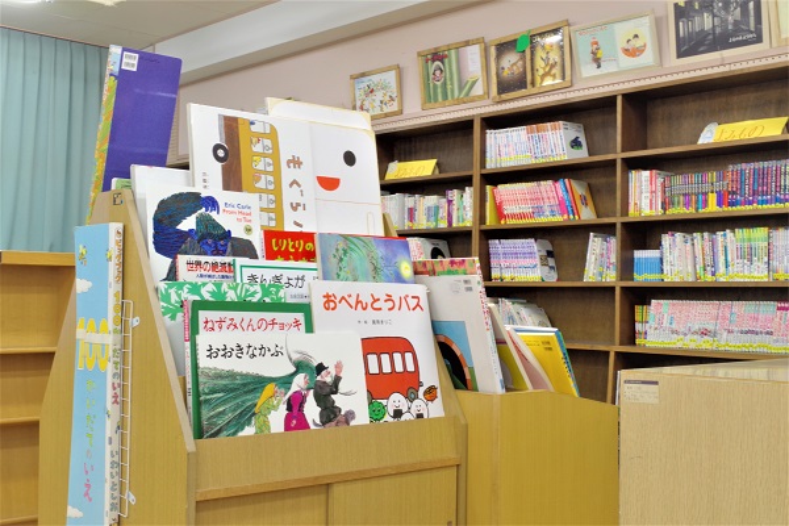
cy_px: 263
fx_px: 920
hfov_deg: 46.4
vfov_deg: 31.9
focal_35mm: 42
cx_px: 394
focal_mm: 28
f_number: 22
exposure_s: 1/3.33
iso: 800
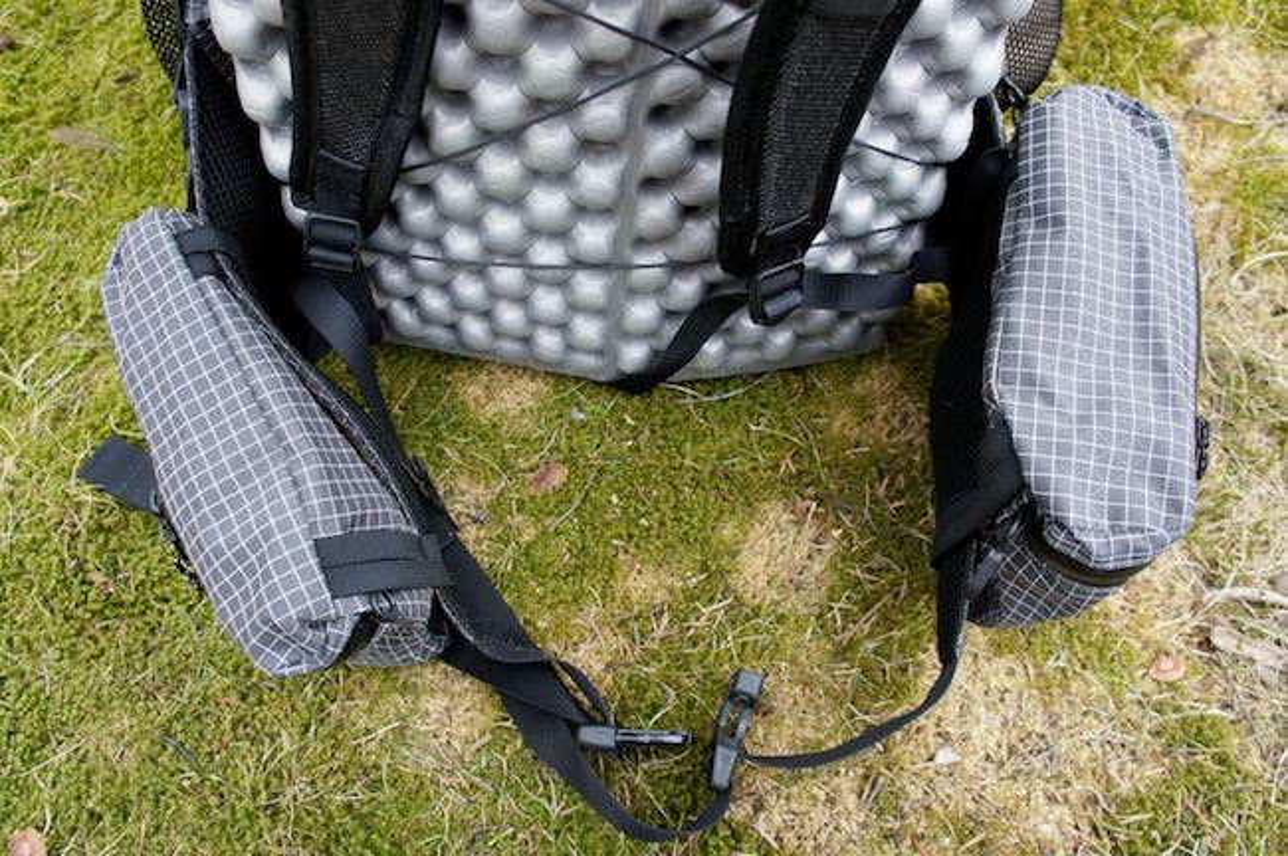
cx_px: 644
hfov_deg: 64.6
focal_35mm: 28
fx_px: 1019
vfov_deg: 45.6
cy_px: 428
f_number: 5
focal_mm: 19
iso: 200
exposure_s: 1/60
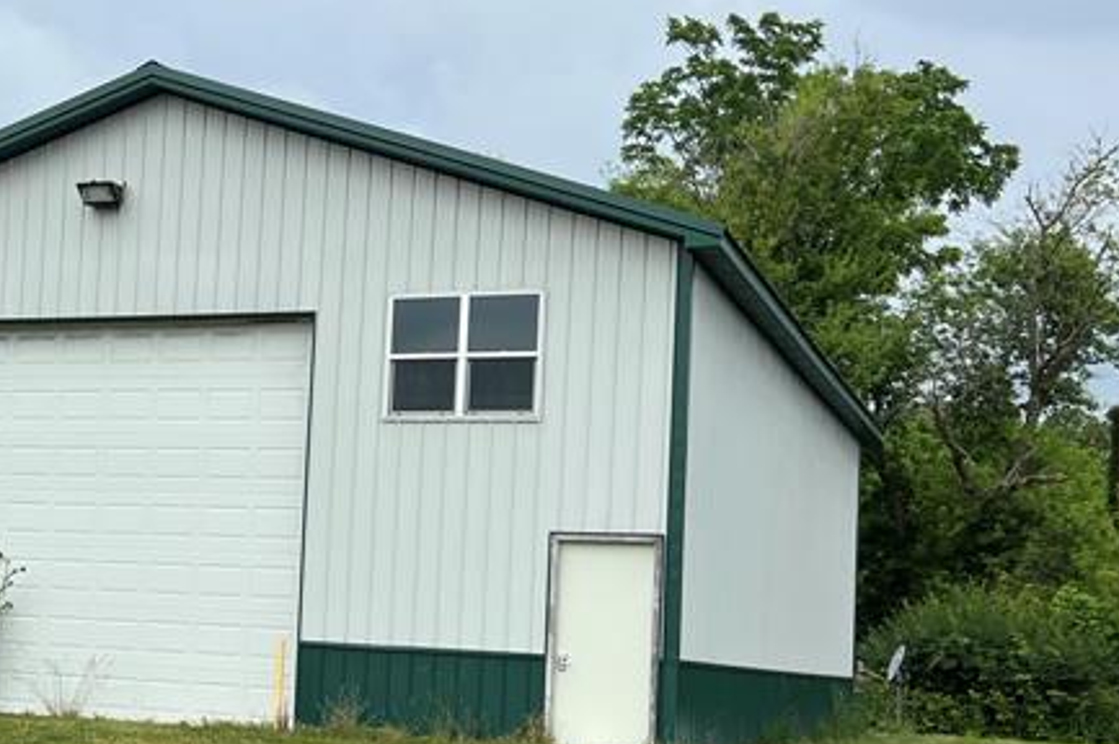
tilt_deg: +4.1
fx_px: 1988
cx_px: 178
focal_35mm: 64
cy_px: 488
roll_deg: -3.0
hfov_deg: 30.5
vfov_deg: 21.1
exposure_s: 1/3968
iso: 50
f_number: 1.5
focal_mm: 5.7
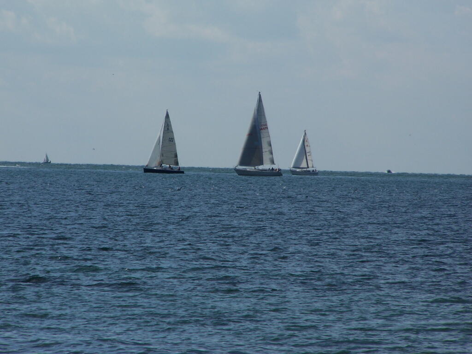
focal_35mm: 380
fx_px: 5181
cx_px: 236
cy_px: 177
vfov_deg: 3.9
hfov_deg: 5.2
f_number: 7.1
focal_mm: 63
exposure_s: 1/640
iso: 80
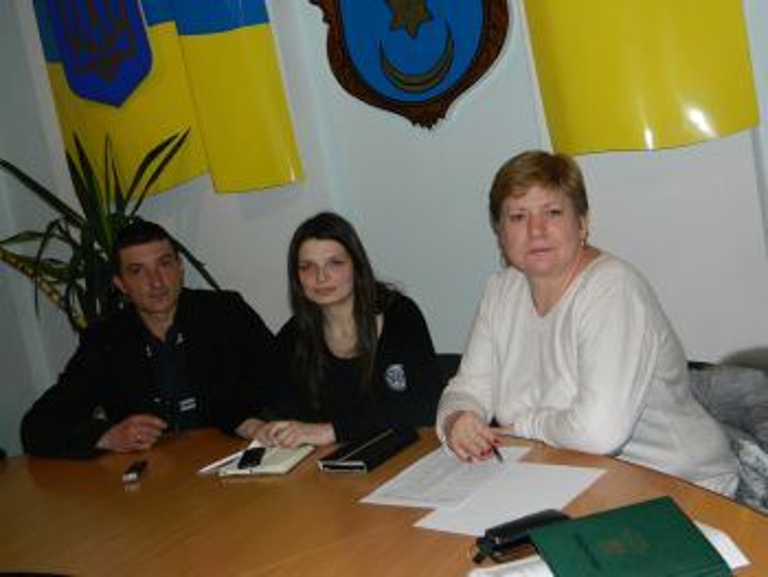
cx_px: 384
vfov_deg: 35.2
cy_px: 288
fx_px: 910
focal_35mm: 41
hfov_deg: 45.7
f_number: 3.5
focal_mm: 7.3
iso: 200
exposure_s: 1/40
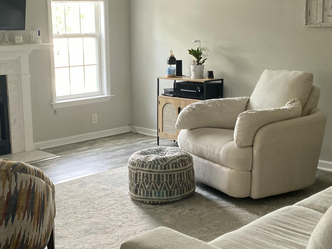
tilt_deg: -9.8
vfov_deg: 28.0
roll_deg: +1.6
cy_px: 123
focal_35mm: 52
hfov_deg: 36.5
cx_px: 117
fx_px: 499
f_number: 1.8
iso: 160
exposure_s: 1/60
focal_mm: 4.25
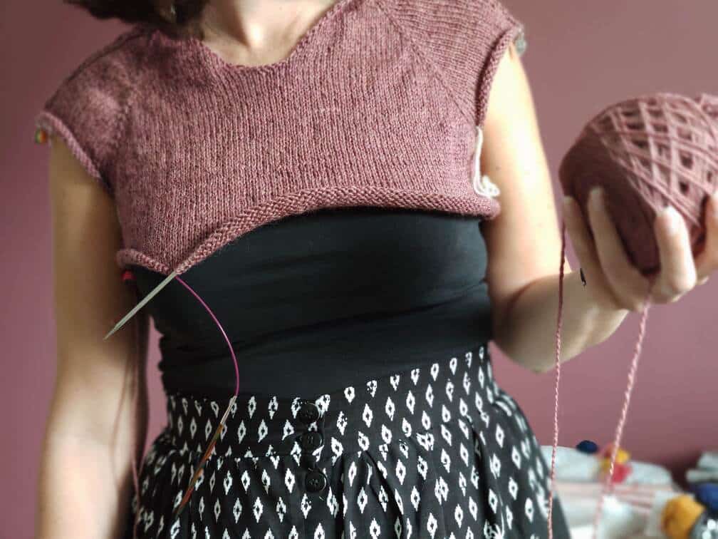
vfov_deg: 35.1
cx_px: 359
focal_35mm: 41
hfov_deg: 45.8
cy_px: 270
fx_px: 850
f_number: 2
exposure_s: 1/33
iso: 2102
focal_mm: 8.16
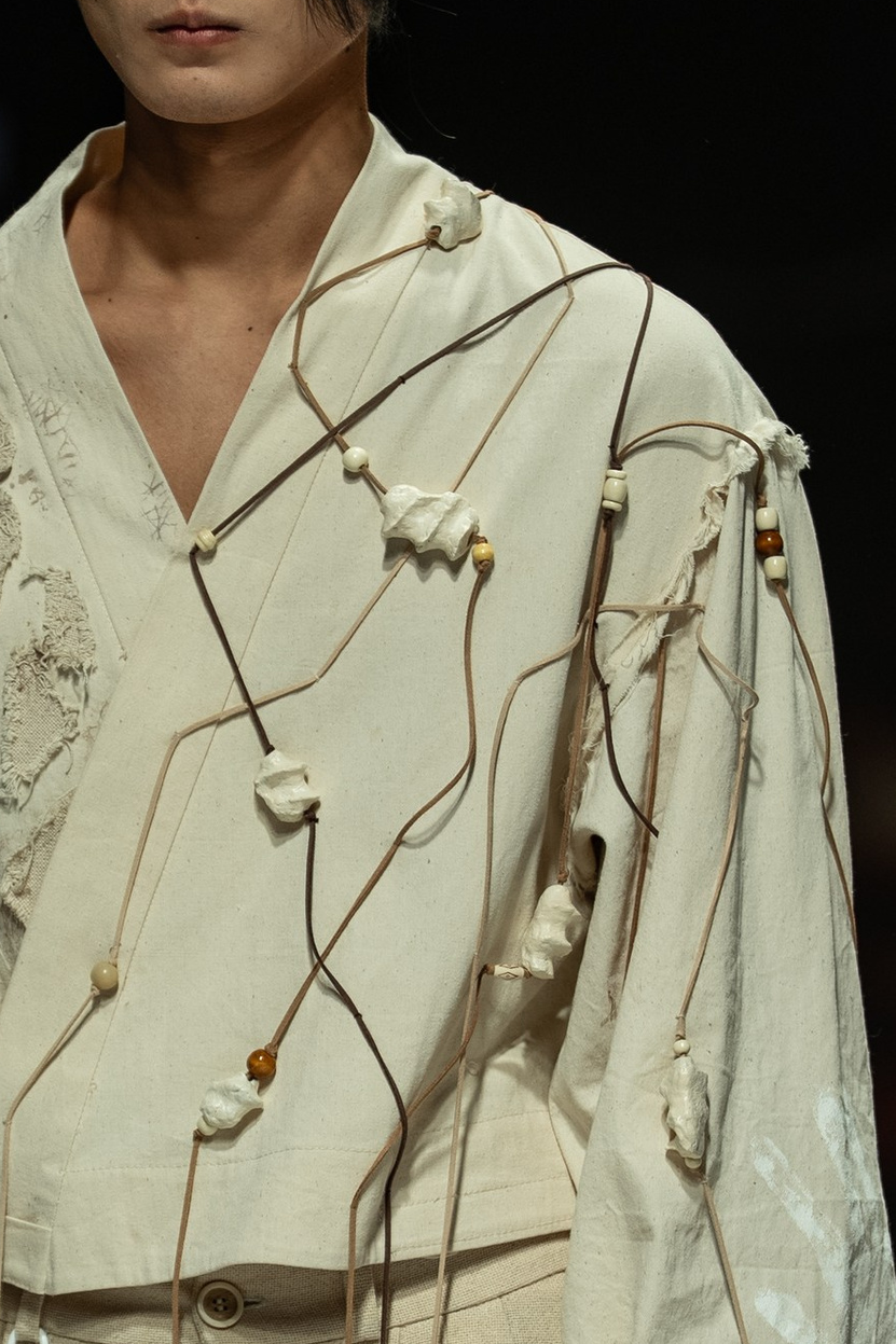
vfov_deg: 3.3
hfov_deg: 2.2
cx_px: 284
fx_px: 23002
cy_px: 777
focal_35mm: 616
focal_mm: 200
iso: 200
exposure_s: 1/400
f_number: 2.8
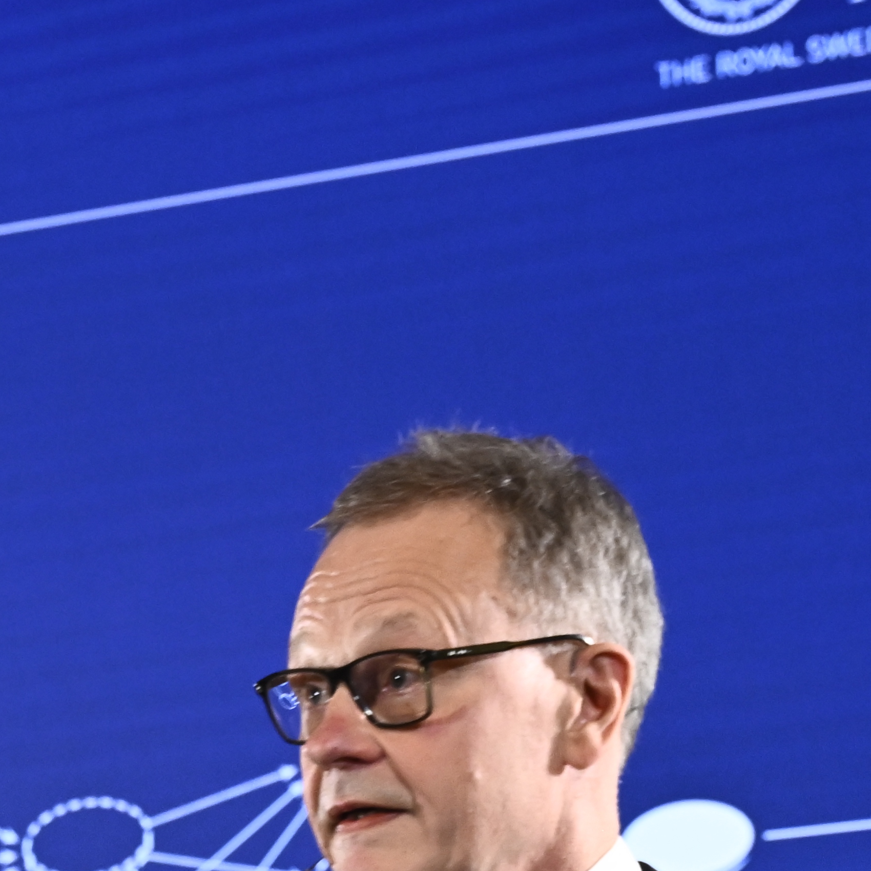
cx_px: -127
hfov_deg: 10.7
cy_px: 1316
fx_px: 4583
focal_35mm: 161
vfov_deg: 10.5
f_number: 4
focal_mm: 39
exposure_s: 1/80
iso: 1250
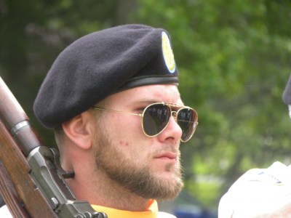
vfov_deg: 3.5
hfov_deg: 4.7
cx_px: 146
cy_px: 109
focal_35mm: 425
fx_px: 3573
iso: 321
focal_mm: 75.7
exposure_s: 1/148
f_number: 5
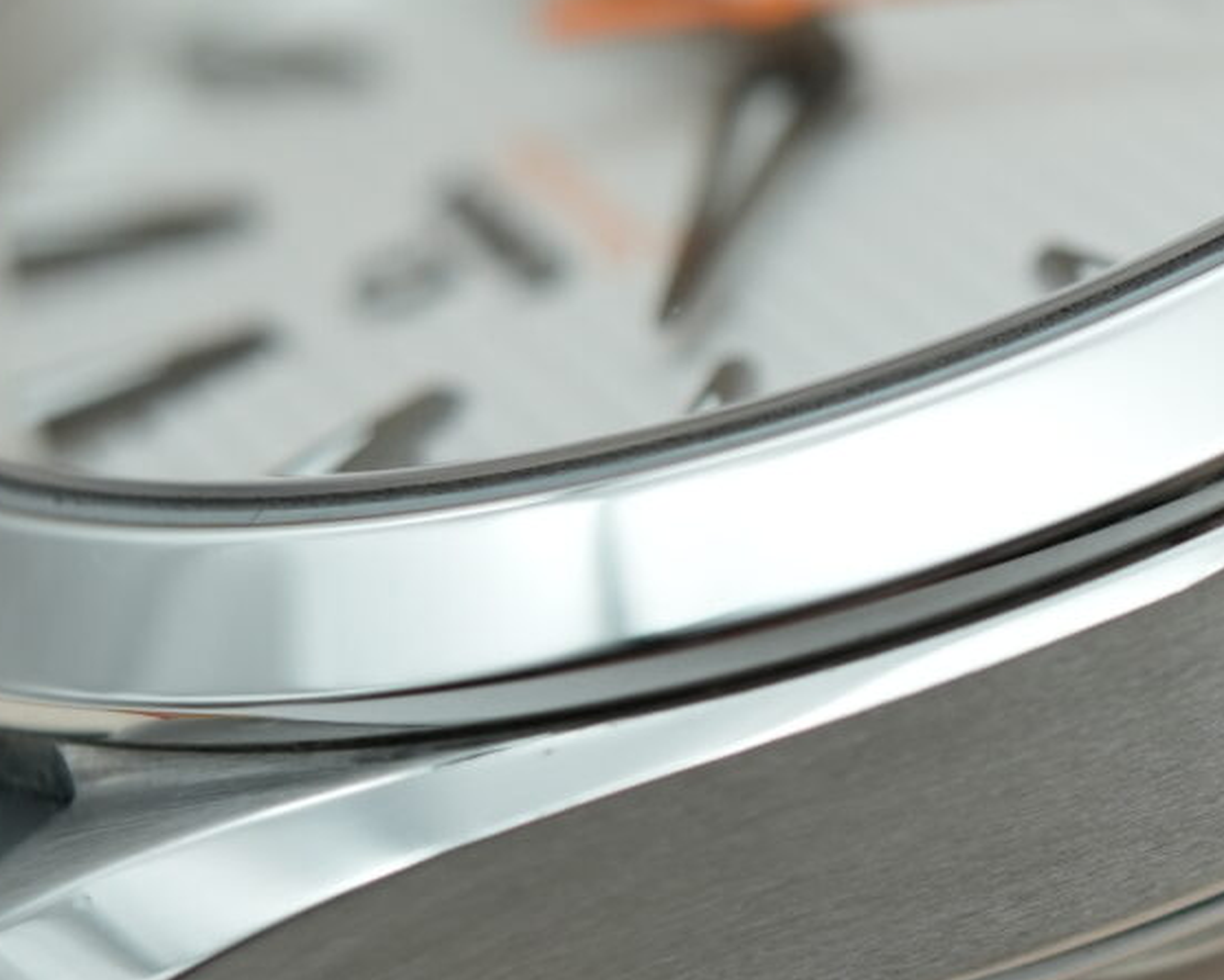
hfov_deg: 12.5
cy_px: 557
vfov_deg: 10.2
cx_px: 1373
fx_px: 5472
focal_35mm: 151
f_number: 5
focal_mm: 35
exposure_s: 1/250
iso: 400
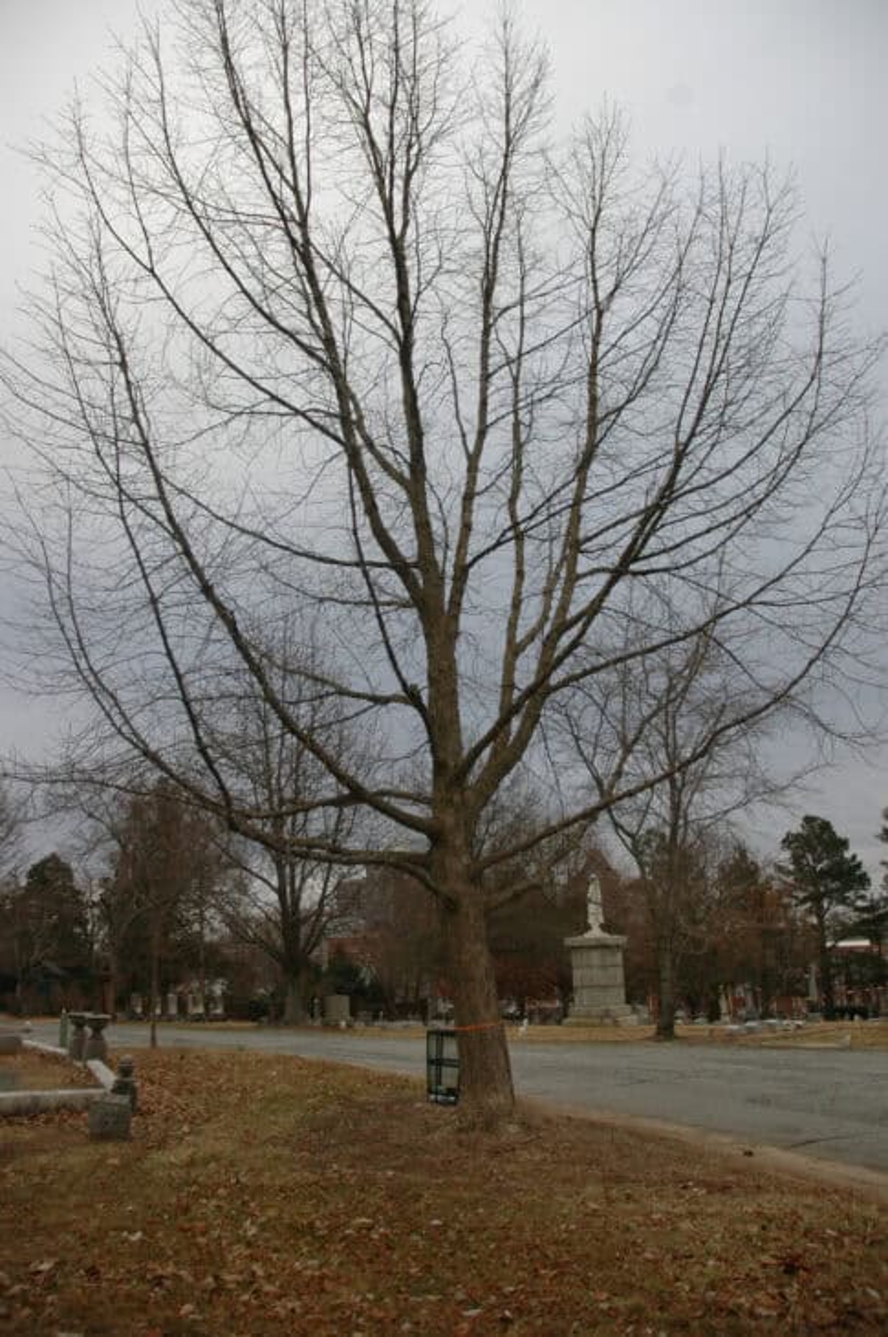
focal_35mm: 27
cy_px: 668
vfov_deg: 67.4
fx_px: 1001
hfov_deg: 47.8
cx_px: 444
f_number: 4.5
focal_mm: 18
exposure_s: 1/400
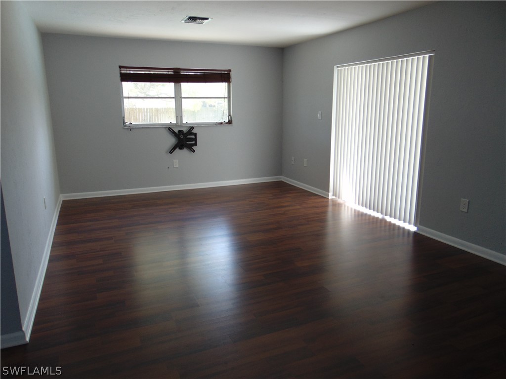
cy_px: 190
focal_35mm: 25
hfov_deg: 69.4
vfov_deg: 54.9
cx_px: 253
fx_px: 365
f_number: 3
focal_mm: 4.5
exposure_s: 1/50
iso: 80
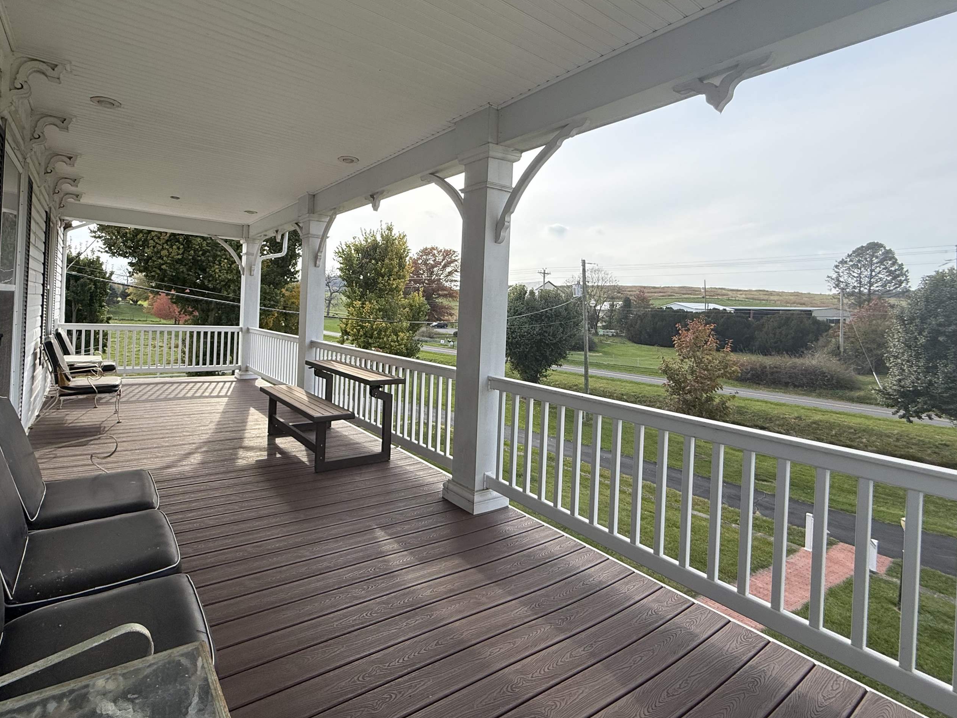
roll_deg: -1.9
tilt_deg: +0.9
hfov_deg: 89.8
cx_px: 379
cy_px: 306
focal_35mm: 17
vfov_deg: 74.3
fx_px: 470
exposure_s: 1/1068
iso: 64
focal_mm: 2.22
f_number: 2.2
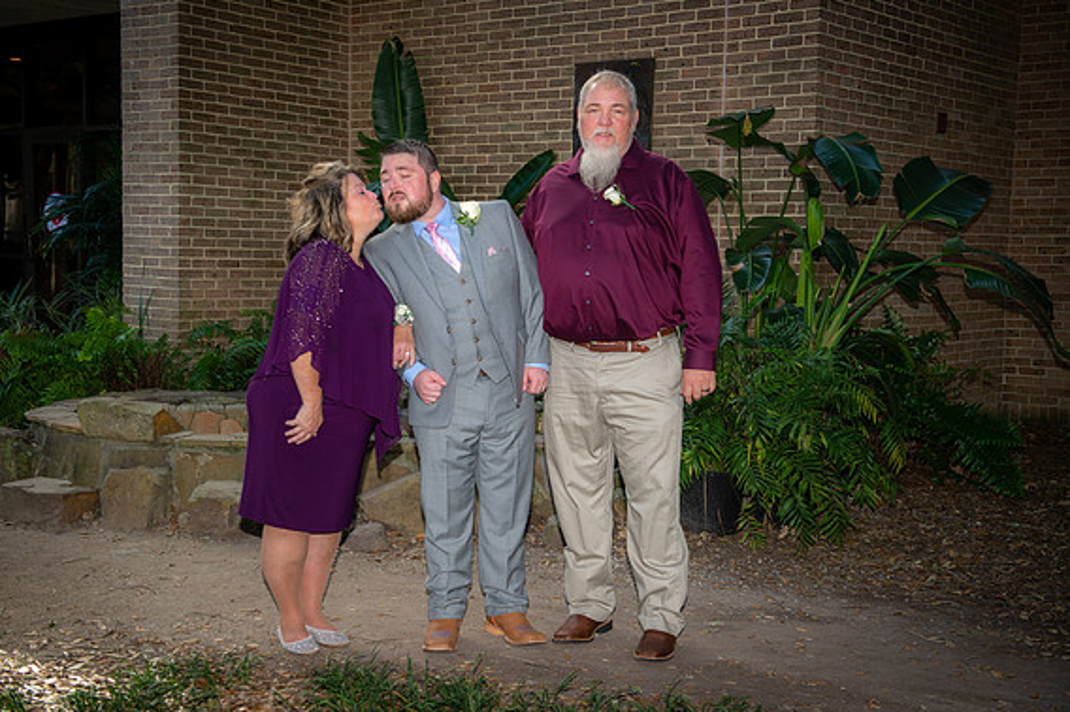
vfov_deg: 27.5
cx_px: 526
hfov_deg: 40.4
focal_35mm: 49
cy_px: 350
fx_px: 1455
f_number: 4.5
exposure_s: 1/60
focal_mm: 48
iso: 64
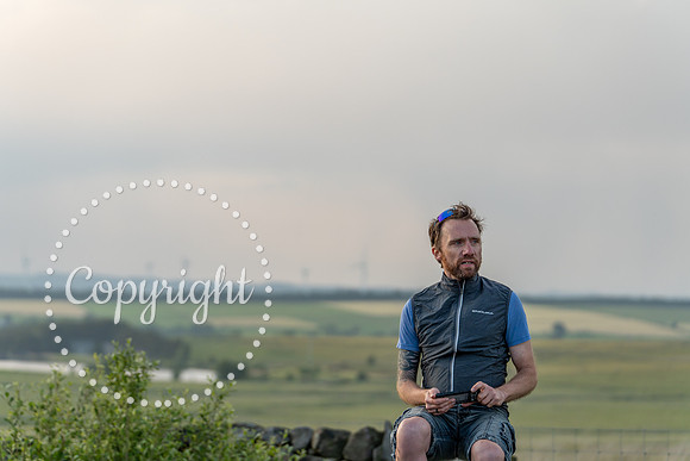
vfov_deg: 12.7
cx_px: 345
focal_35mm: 108
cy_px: 230
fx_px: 2070
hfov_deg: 18.9
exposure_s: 1/1250
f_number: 3.2
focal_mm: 108
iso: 400
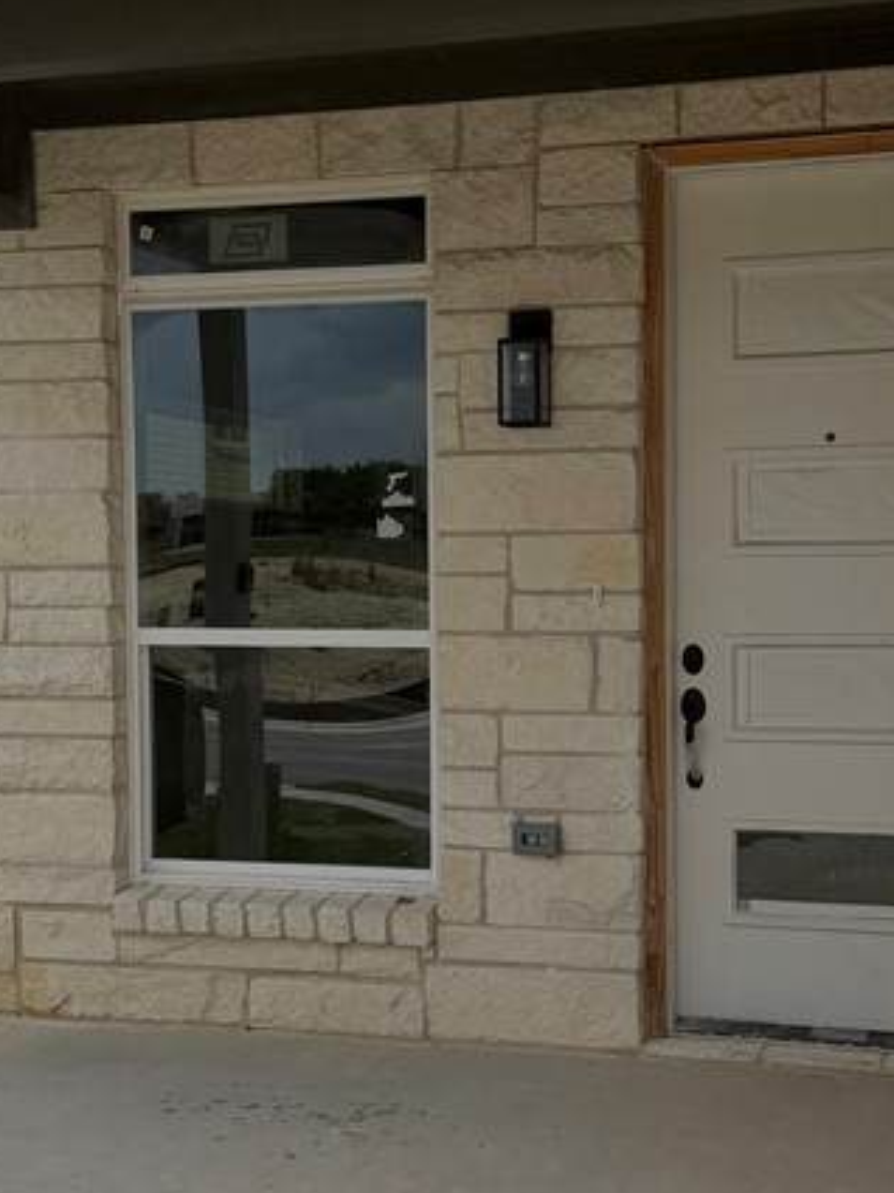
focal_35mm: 58
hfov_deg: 25.2
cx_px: 520
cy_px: 675
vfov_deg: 33.2
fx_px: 1997
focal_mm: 6.76
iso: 80
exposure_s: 1/10309
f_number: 1.78
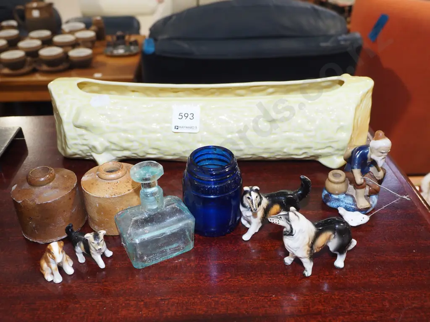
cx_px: 215
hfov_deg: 51.4
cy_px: 161
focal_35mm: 36
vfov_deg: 39.7
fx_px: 447
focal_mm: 18
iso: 1600
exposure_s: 1/60
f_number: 5.6
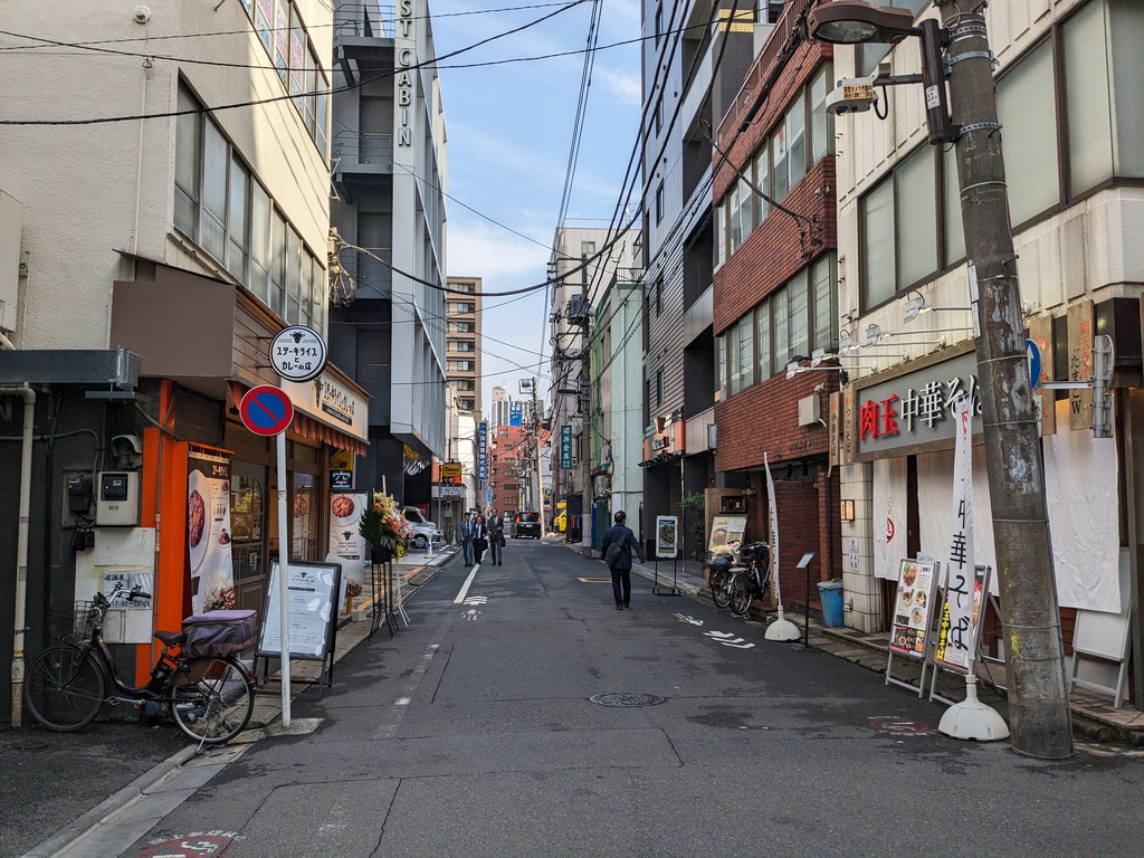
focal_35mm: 27
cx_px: 572
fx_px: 892
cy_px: 429
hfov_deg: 65.3
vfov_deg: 51.4
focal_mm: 4.38
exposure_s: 1/2336
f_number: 1.73
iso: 58
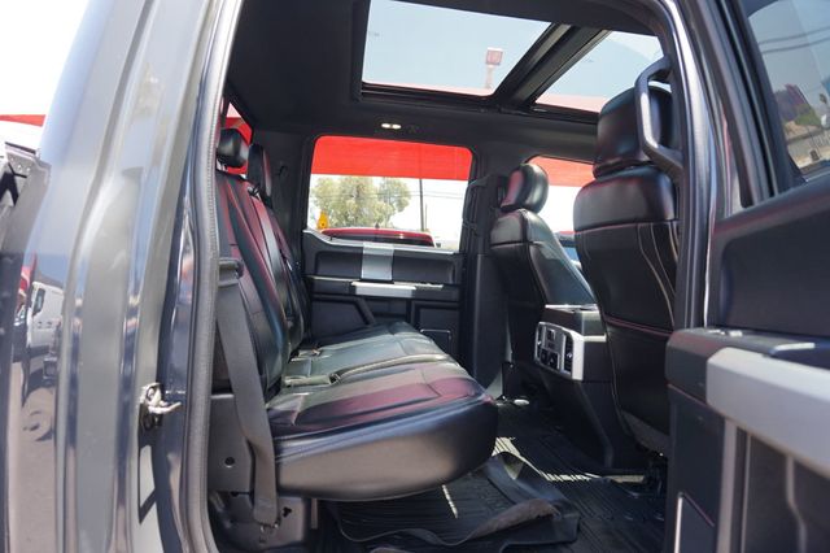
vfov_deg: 53.1
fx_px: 553
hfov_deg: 73.8
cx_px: 415
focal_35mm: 24
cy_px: 276
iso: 100
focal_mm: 16
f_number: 4
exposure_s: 1/60
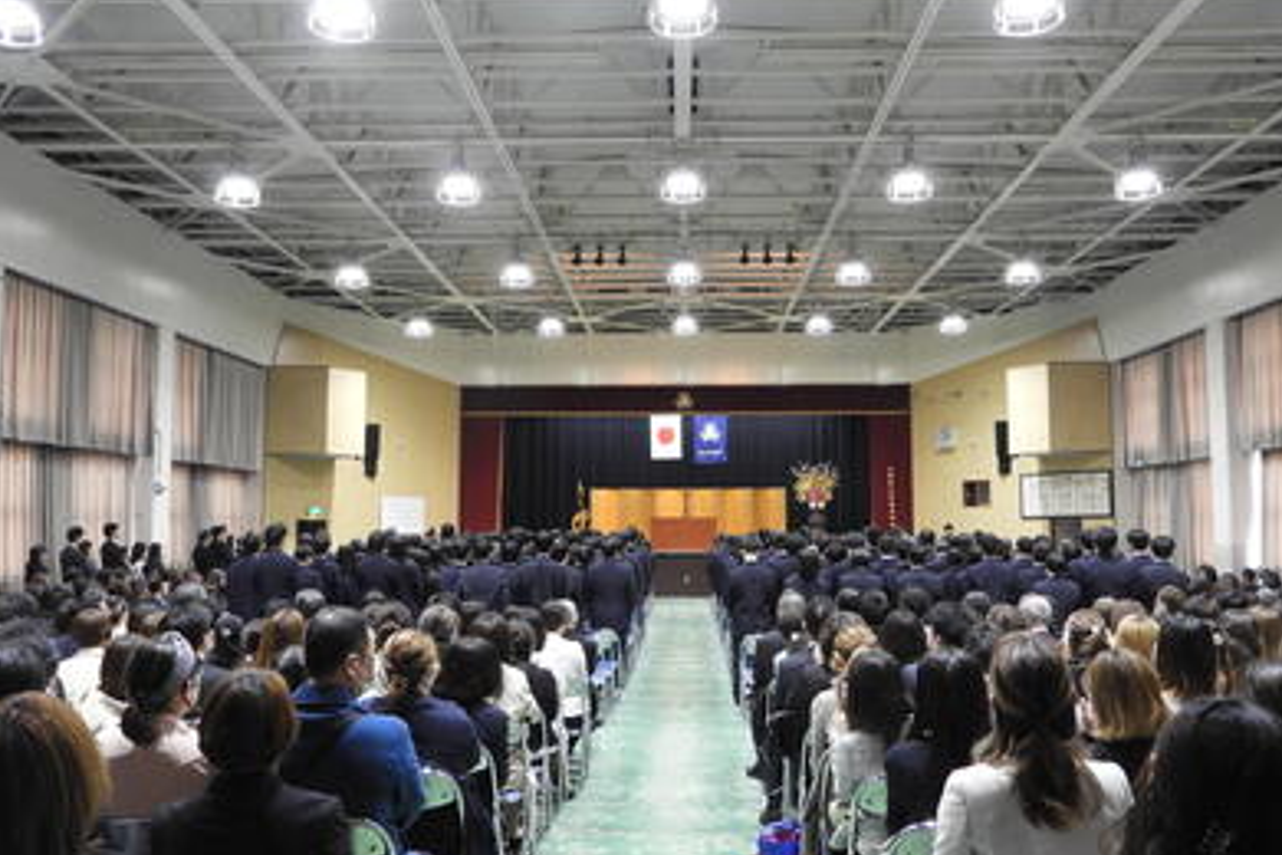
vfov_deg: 41.1
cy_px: 428
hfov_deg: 58.7
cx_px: 651
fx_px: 1139
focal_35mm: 32
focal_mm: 5.4
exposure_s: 1/15
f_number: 3.5
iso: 400
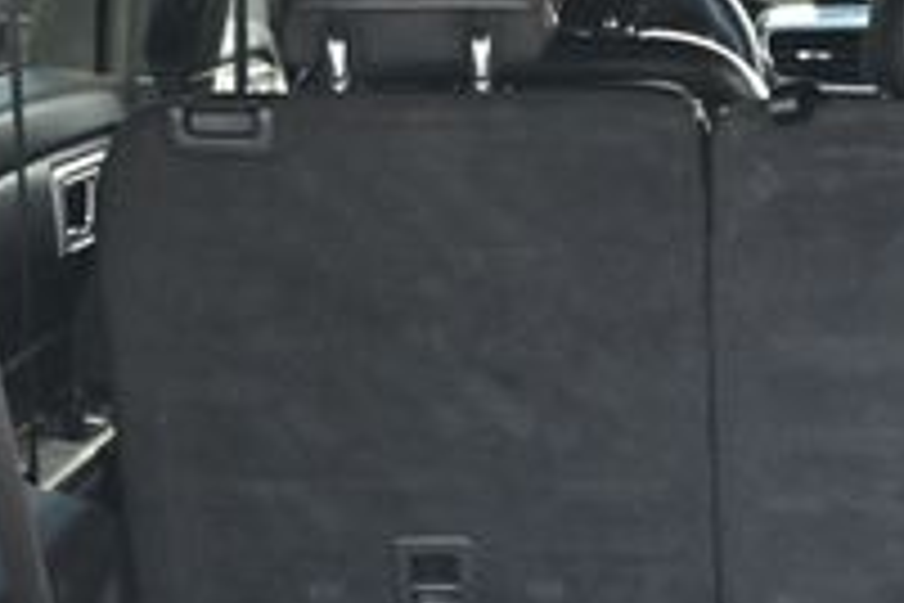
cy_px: 590
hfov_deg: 12.4
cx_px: 1030
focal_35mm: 162
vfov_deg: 8.4
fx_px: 4068
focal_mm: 34
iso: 900
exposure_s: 1/125
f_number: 5
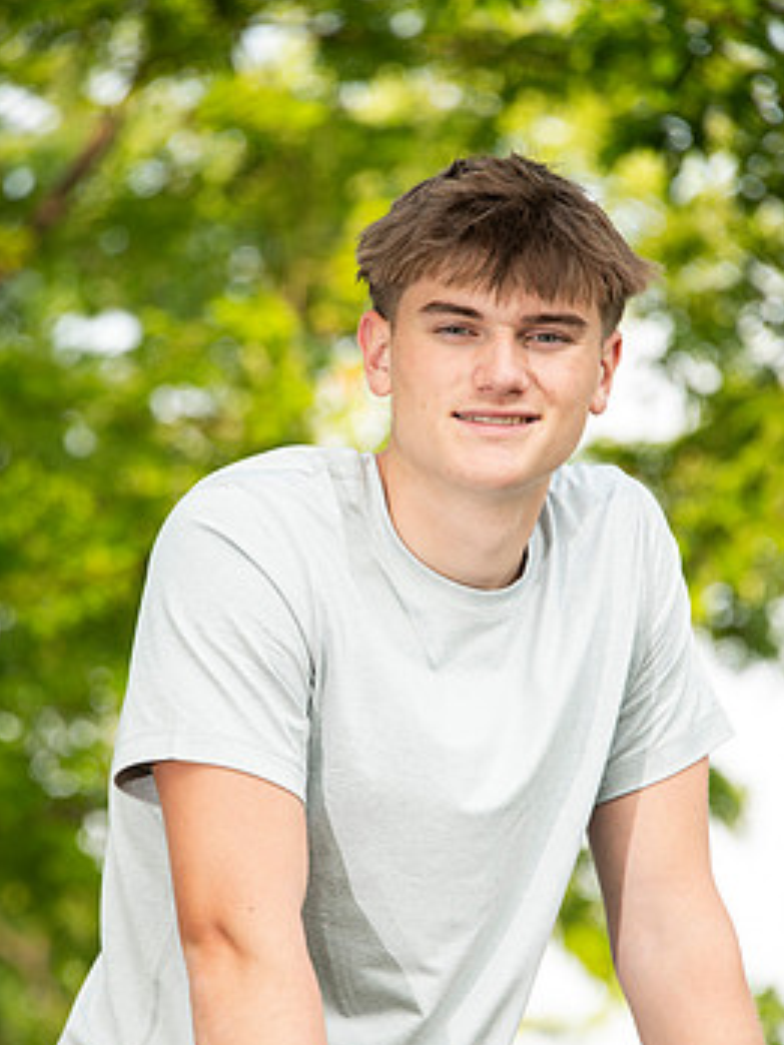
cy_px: 661
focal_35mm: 311
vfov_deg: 6.4
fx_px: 9392
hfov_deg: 4.8
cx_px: 397
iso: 320
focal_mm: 250
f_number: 7.1
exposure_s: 1/160
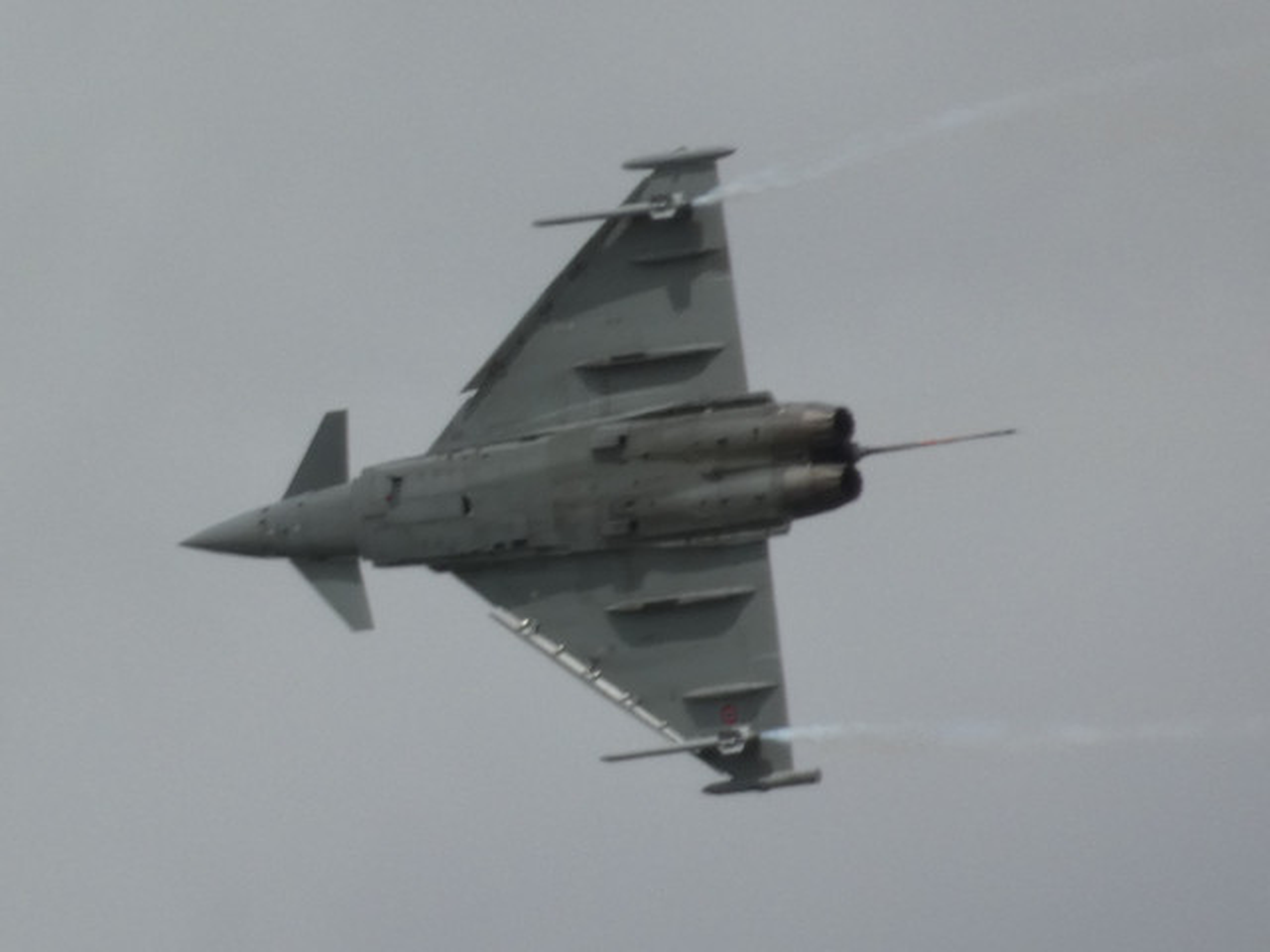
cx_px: 635
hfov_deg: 2.5
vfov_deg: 1.9
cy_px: 476
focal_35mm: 800
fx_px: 29351
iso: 80
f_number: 6.3
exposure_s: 1/800
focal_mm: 143.4
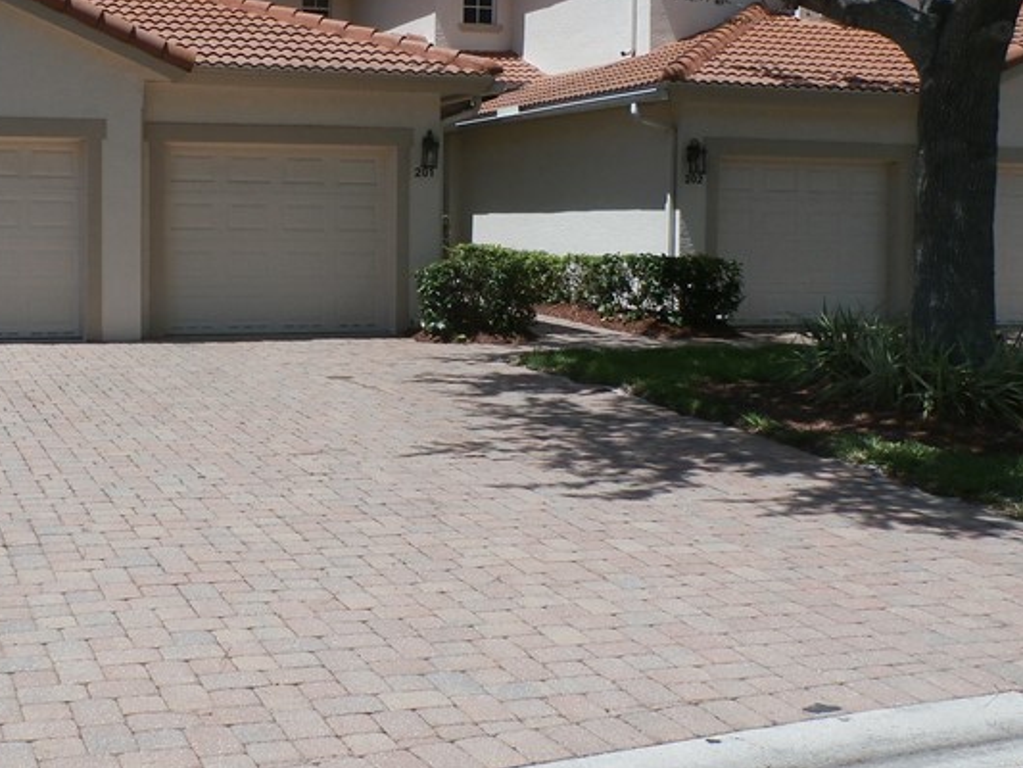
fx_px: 1419
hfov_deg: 38.8
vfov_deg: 30.1
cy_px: 280
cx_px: 278
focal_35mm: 48
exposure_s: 1/250
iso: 100
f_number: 8.7
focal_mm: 4.5
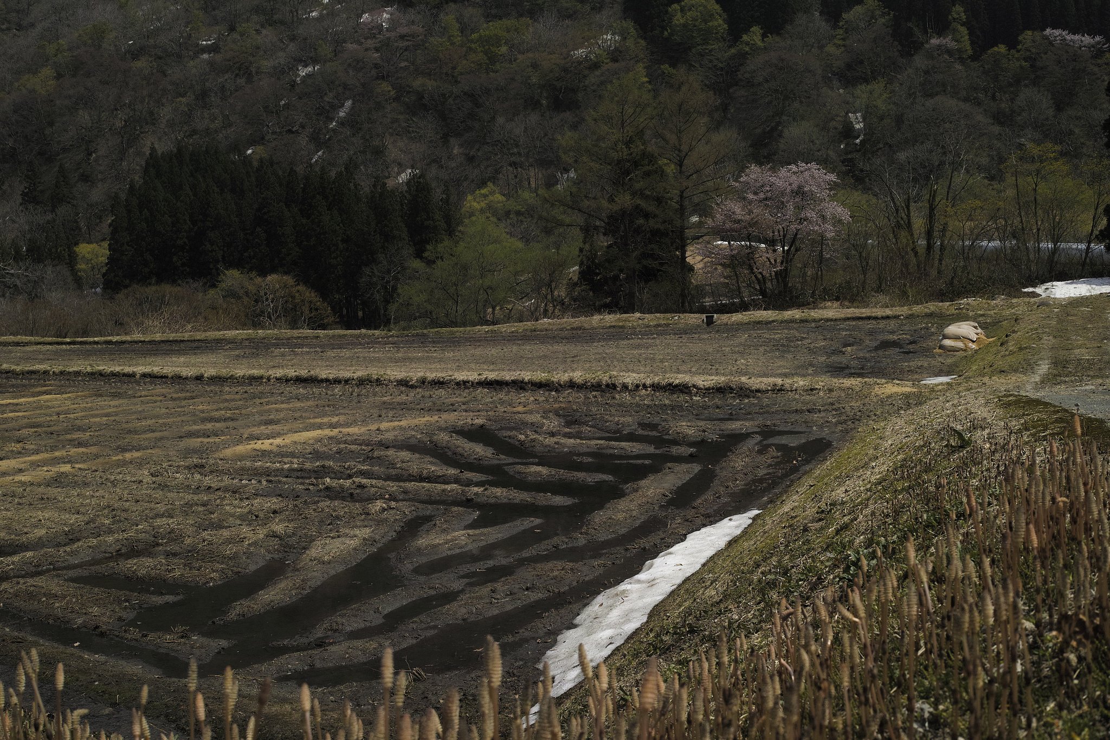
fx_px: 1387
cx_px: 555
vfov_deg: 29.9
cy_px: 370
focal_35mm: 45
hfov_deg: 43.6
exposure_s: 1/320
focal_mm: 30
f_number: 10
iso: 100
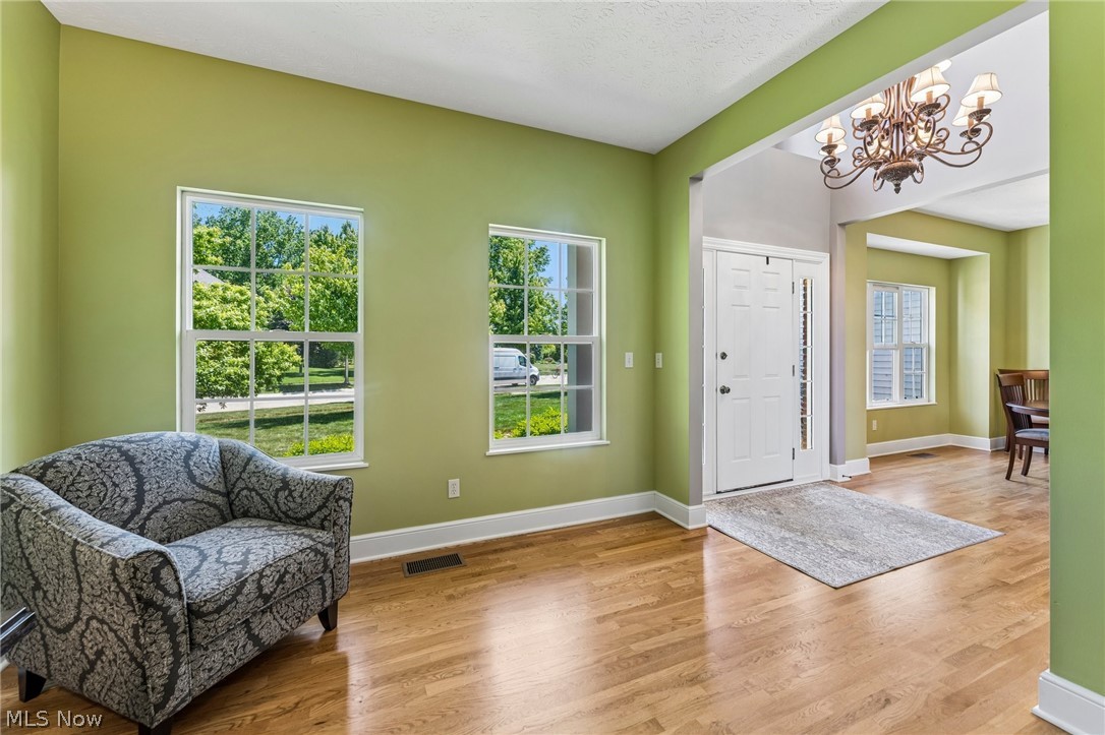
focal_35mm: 14
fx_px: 430
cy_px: 368
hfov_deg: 104.3
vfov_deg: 81.2
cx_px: 552
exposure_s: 1/30
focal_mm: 14
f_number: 5.6
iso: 200
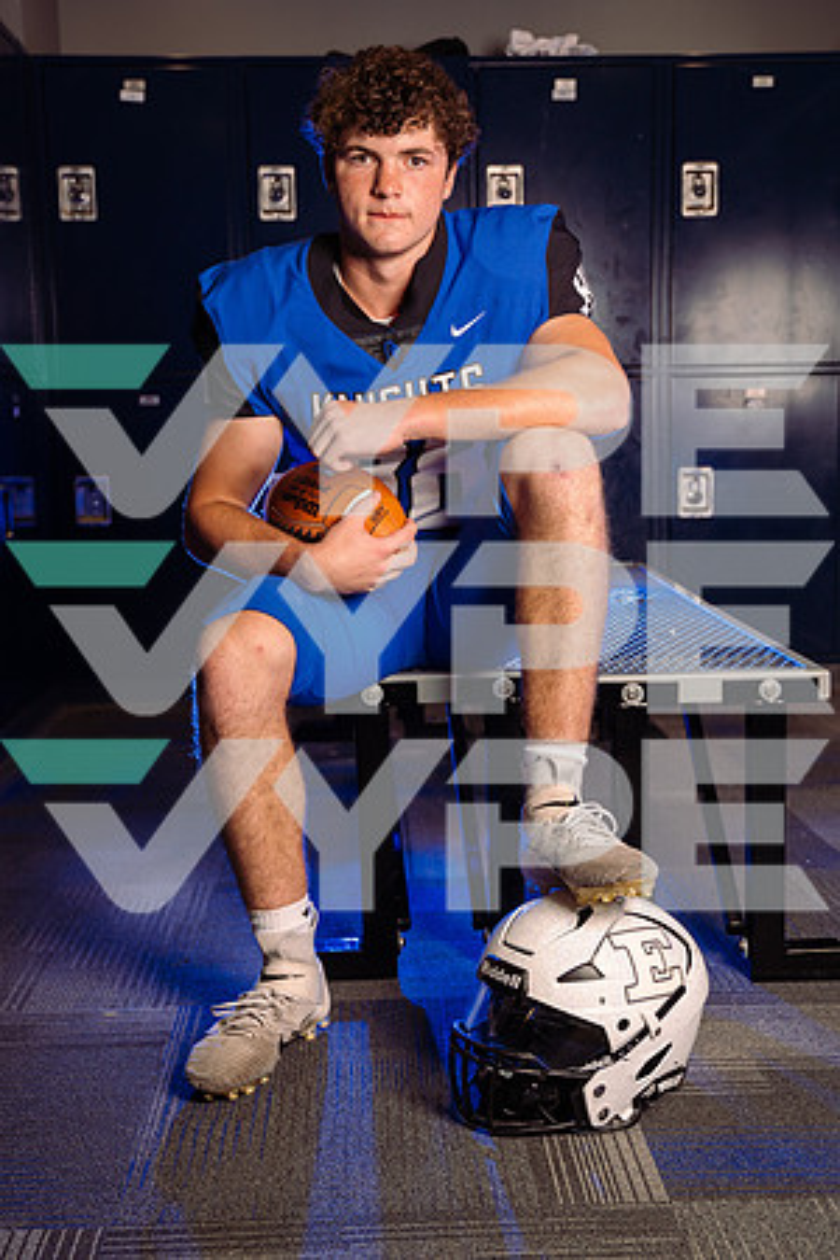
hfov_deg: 31.2
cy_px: 630
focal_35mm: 43
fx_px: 1505
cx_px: 420
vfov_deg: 45.4
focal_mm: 43
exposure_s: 1/250
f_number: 4.5
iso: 320
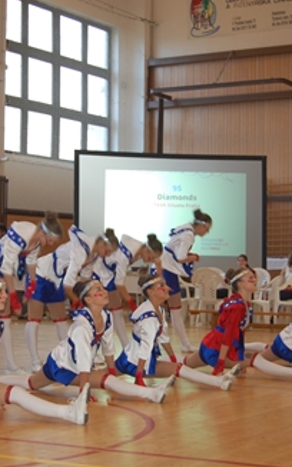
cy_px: 231
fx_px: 1043
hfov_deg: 15.9
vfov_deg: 25.3
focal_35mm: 82
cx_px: 99
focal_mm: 35
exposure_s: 1/80
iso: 400
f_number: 4.8
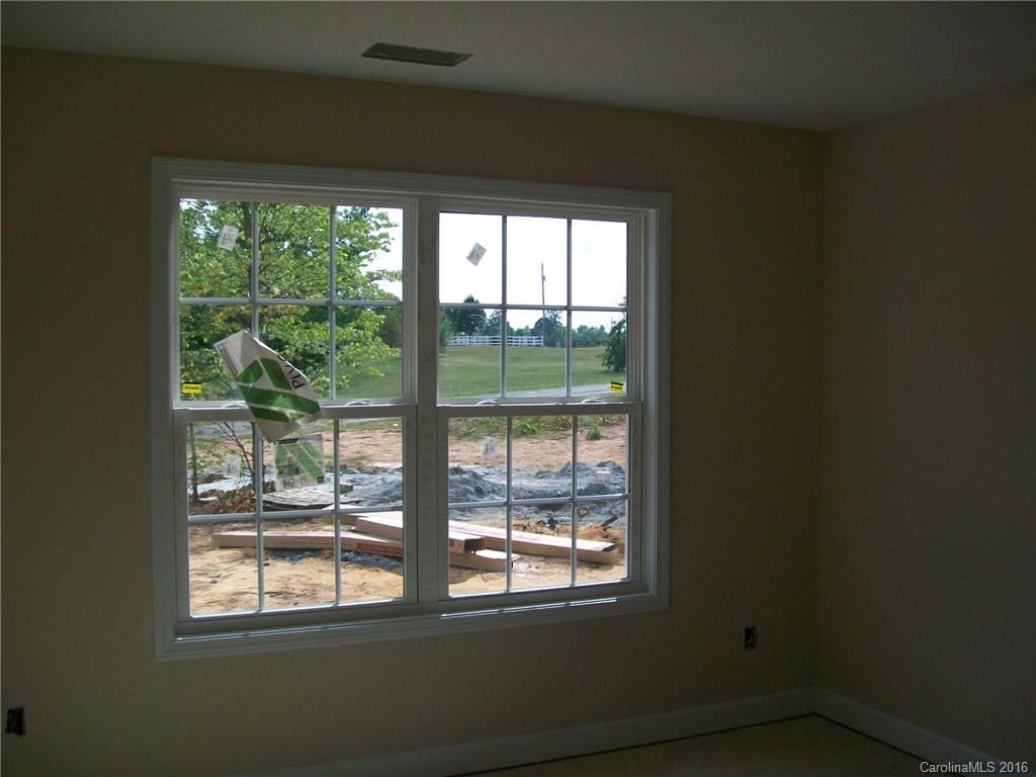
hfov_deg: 51.4
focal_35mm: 36
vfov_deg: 39.7
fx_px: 1077
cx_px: 518
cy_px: 388
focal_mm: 6
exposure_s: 1/800
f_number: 2.7
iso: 64
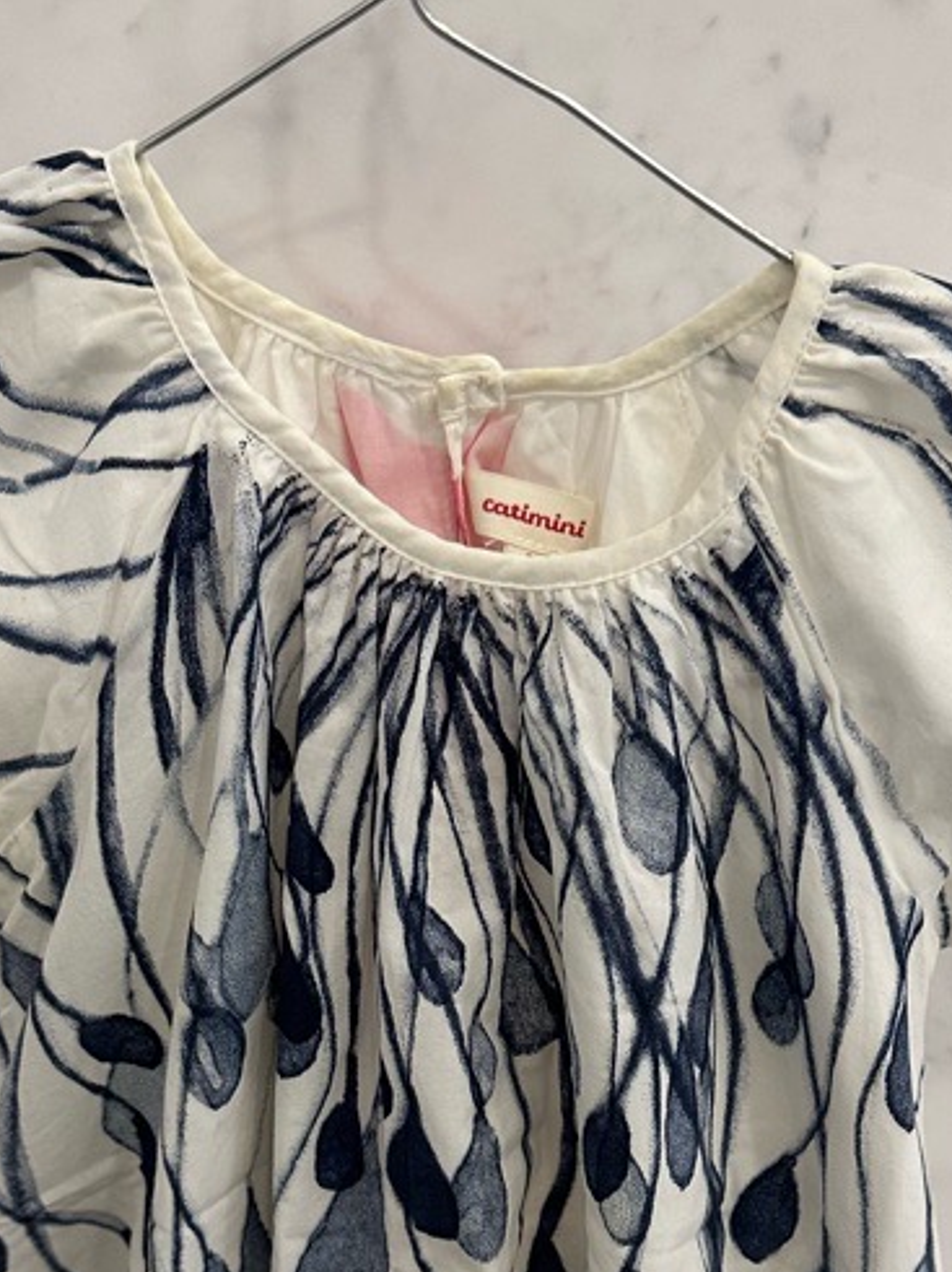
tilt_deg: -33.1
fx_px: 1798
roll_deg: -0.7
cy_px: 960
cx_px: 446
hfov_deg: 29.6
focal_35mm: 49
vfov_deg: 37.9
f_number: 1.78
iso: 250
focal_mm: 6.86
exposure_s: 1/50
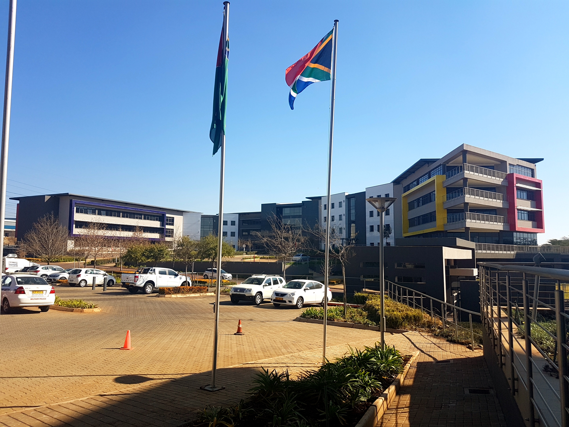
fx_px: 427
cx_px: 284
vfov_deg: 53.1
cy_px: 214
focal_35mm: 26
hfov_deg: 67.3
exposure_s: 1/1968
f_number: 1.7
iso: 40
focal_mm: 4.2
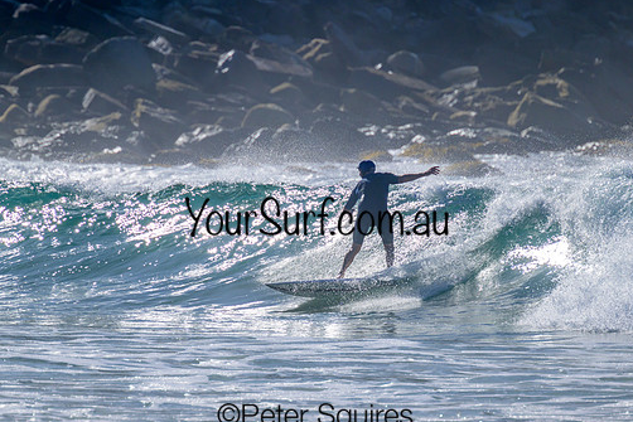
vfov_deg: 1.5
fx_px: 16268
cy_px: 206
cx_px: 315
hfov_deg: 2.2
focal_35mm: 925
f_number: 11
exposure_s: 1/2000
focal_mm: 800
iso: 450
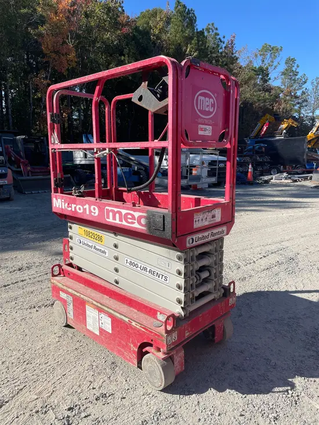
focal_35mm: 26
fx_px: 319
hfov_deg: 53.1
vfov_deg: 67.3
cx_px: 160
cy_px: 212
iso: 32
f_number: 1.6
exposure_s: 1/2817
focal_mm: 4.2
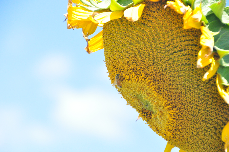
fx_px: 2573
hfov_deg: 5.1
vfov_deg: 3.4
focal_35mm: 405
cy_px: 76
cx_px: 114
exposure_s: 1/800
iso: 1600
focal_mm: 270
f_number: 10
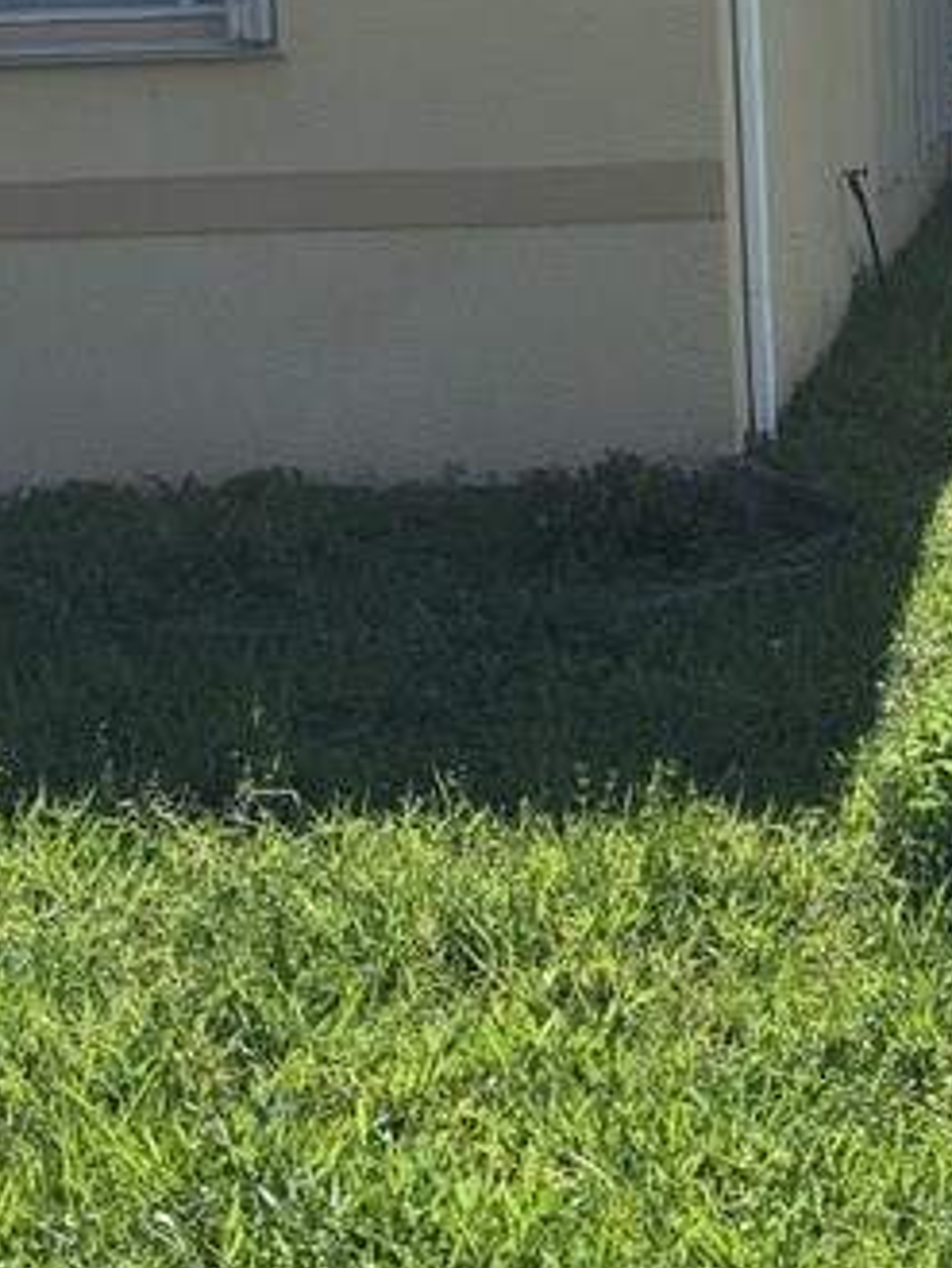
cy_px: 162
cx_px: 883
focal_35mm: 81
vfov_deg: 23.6
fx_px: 2968
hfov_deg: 17.9
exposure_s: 1/4950
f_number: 1.6
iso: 32
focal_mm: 5.96
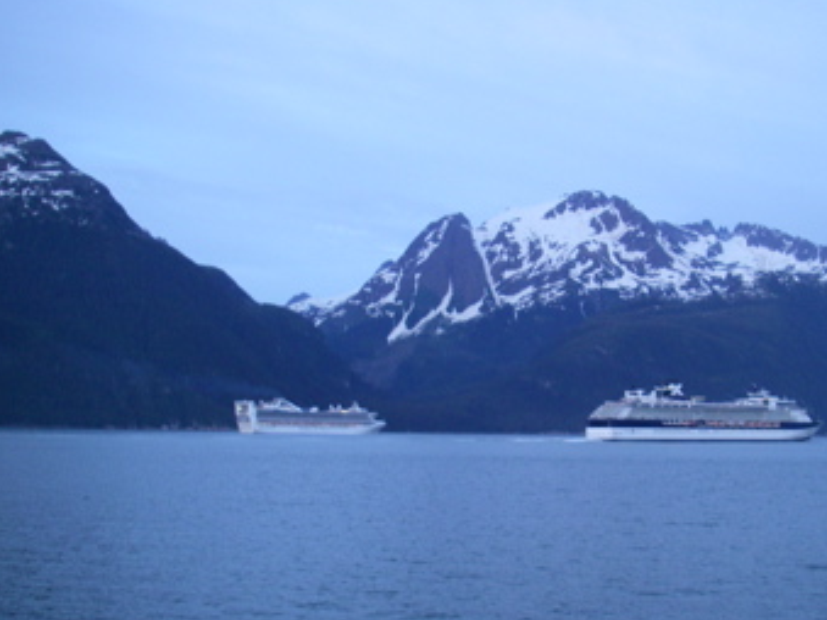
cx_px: 549
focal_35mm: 56
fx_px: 1337
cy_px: 404
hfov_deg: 34.1
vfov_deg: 26.0
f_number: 3.3
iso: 160
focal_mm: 6.3
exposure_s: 1/50
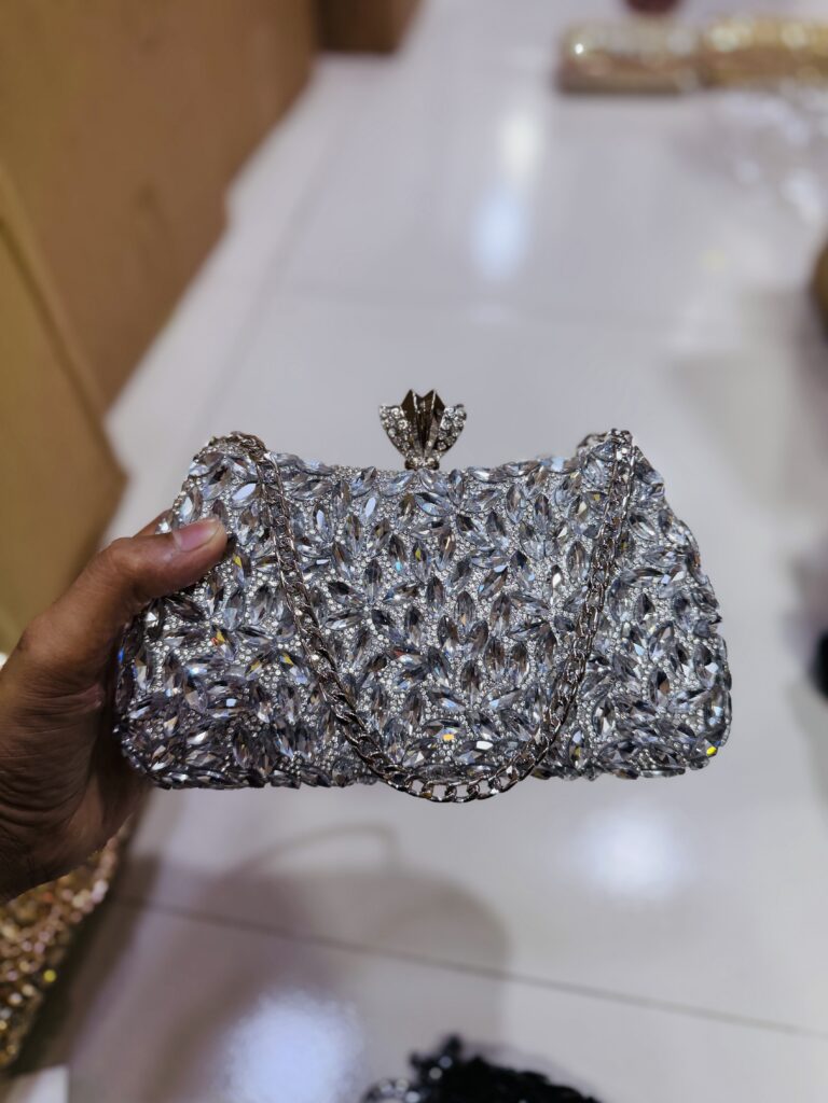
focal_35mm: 24
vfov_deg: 71.6
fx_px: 765
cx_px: 414
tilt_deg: -52.8
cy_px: 552
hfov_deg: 56.8
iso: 80
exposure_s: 1/100
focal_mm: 6.76
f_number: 1.78
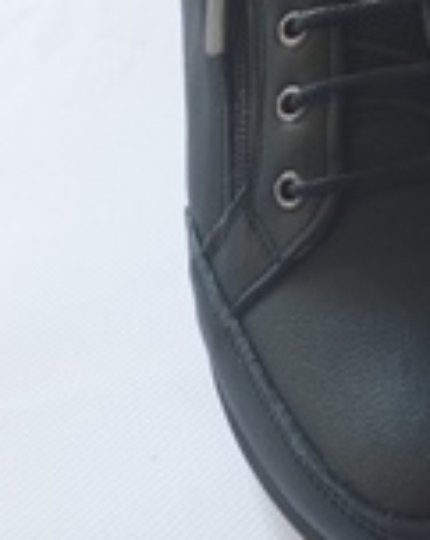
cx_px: 515
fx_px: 1197
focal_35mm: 75
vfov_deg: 24.9
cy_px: 85
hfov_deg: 19.2
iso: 320
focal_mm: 4.3
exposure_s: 1/50
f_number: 2.4
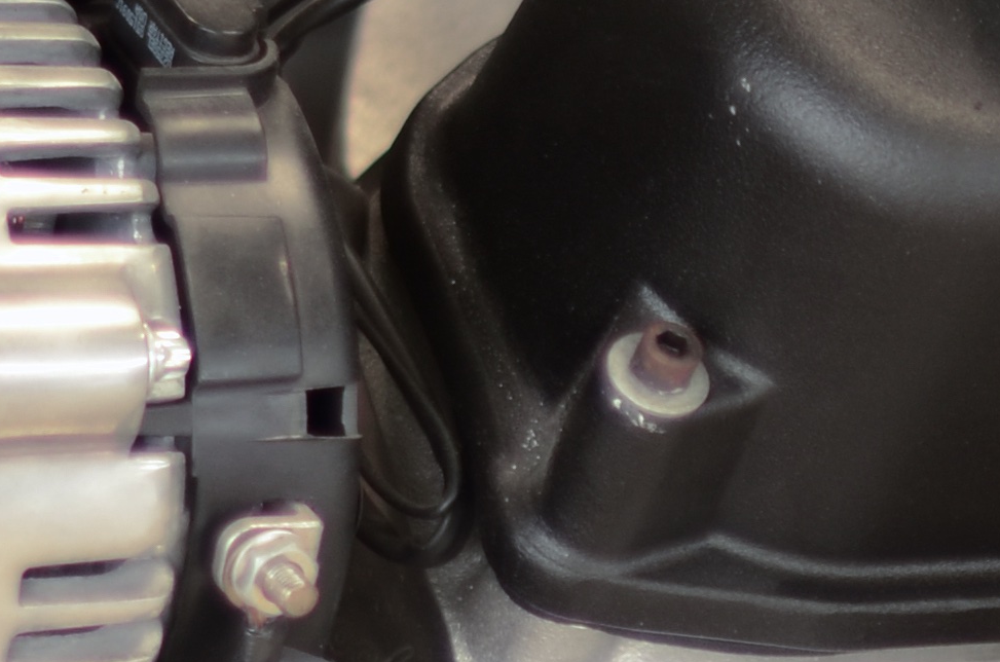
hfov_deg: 5.4
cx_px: 1573
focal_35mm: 380
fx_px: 10531
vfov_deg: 3.6
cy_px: 1242
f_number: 1.4
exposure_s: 1/80
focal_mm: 50
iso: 160
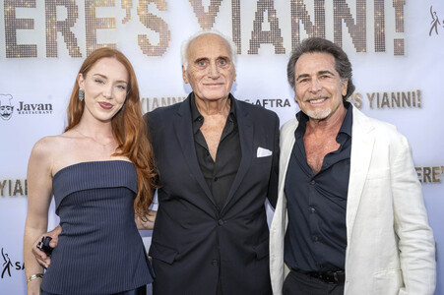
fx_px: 431
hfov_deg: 54.5
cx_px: 222
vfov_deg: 37.8
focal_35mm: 35
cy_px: 148
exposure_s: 1/160
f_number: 6.3
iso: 400
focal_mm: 35
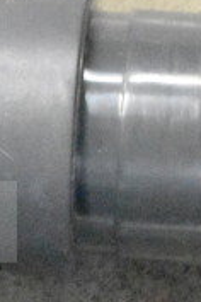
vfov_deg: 4.8
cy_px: 127
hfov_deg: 3.2
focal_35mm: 427
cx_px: -175
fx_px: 3572
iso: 25600
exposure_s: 1/100
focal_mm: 55
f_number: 5.6
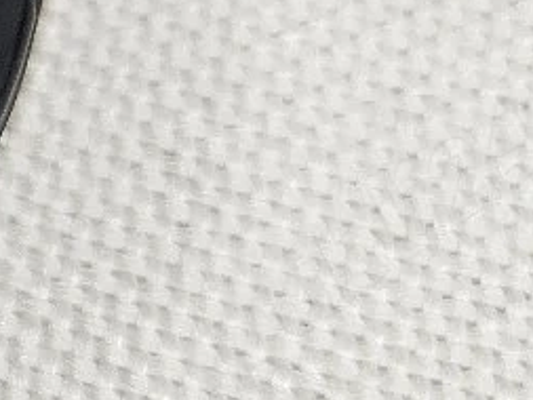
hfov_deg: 13.9
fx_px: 1864
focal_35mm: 121
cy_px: -260
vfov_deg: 11.6
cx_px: -518
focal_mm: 5.4
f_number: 1.8
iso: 400
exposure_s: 1/101
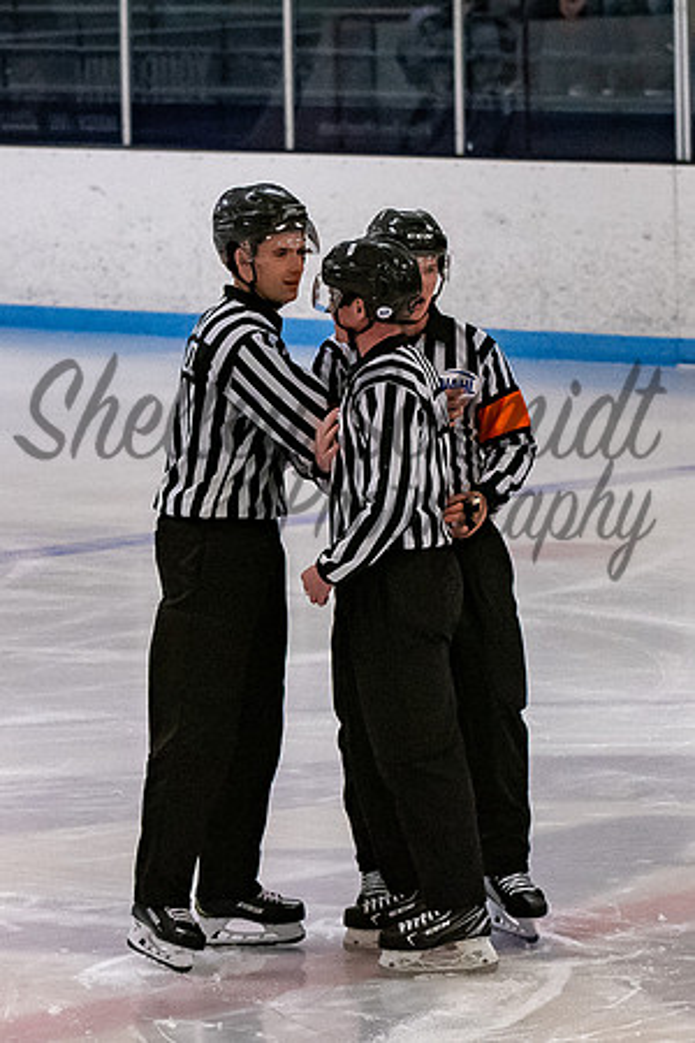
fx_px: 6952
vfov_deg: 8.6
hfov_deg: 5.7
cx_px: 360
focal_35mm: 240
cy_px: 410
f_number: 3.5
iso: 2500
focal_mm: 82
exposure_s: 1/800
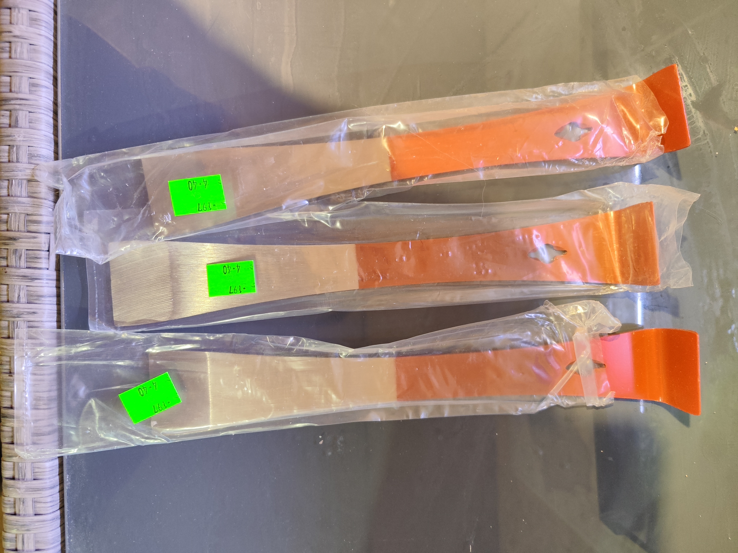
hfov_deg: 73.9
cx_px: 369
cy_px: 276
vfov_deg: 58.9
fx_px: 490
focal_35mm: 23
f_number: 1.8
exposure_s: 1/50
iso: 456
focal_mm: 5.4
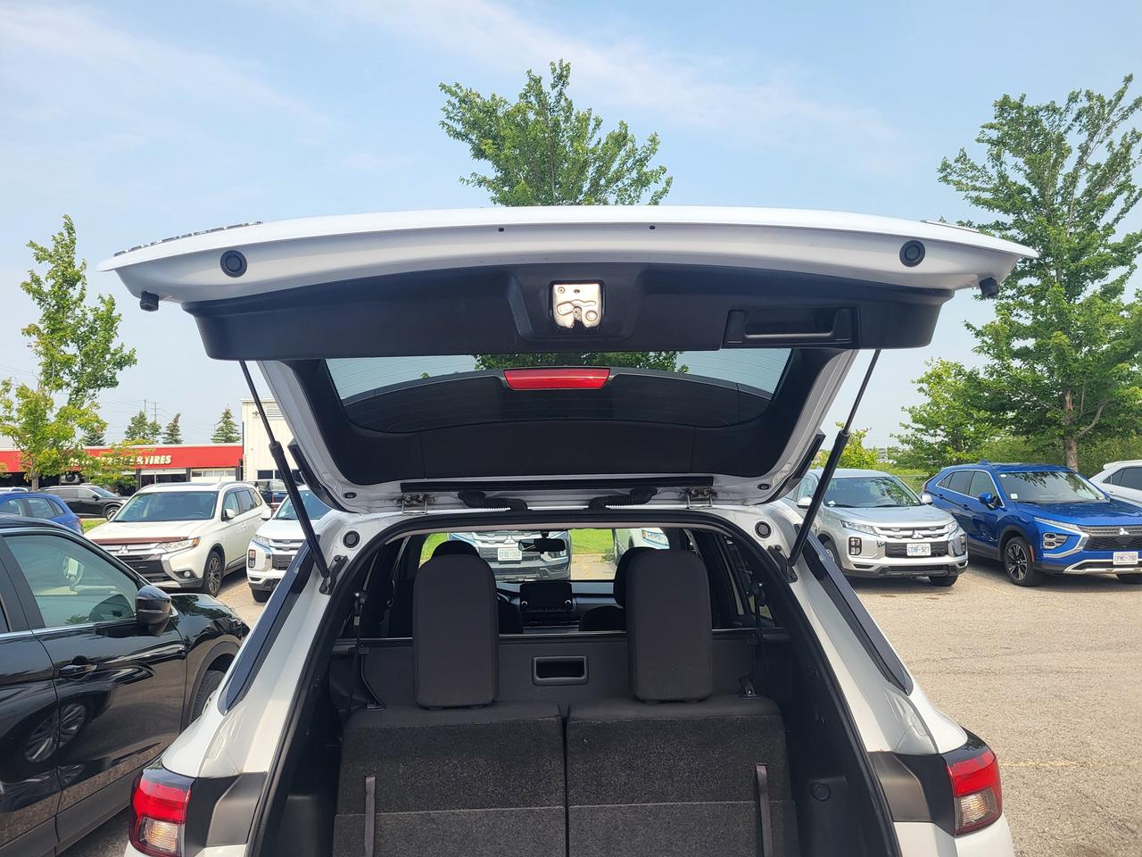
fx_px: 858
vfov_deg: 53.1
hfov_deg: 67.3
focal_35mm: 26
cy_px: 428
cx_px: 571
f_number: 1.8
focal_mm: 5.4
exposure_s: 1/1058
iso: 40
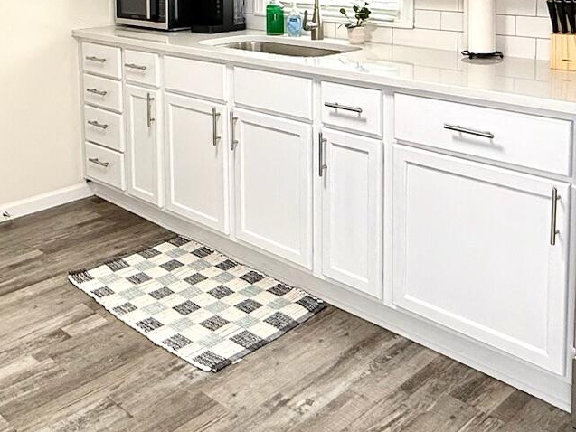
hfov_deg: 41.8
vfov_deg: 30.3
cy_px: 16
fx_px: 749
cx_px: 215
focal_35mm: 45
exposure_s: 1/120
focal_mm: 2.22
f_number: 2.2
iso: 125
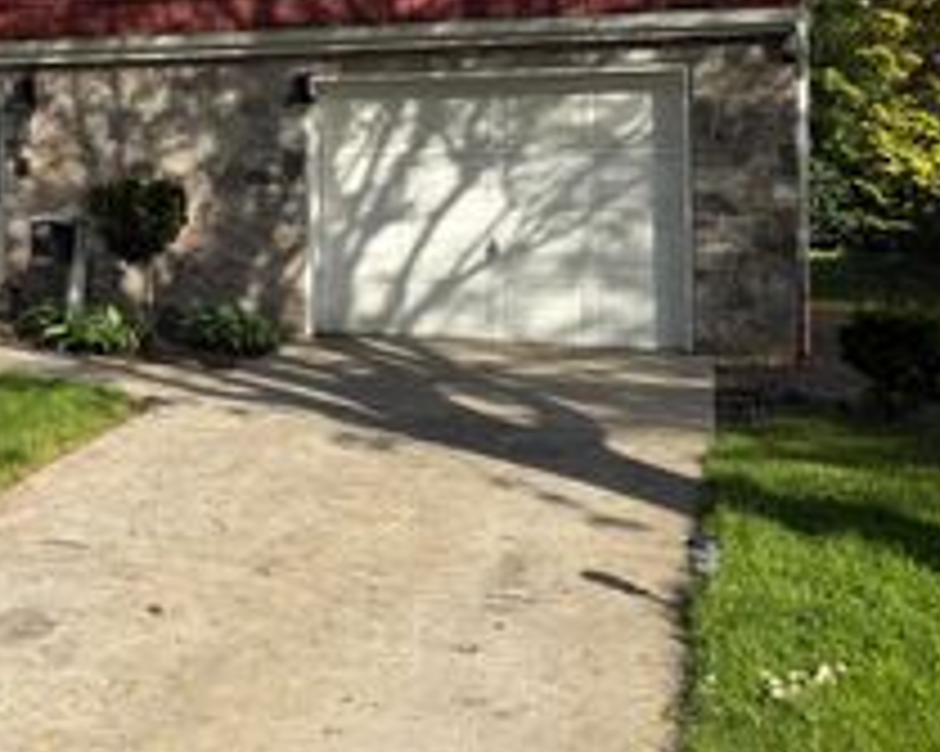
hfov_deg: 30.7
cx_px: -45
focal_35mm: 56
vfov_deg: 26.6
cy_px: 155
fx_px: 1557
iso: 80
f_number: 1.78
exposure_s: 1/2611
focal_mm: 6.76
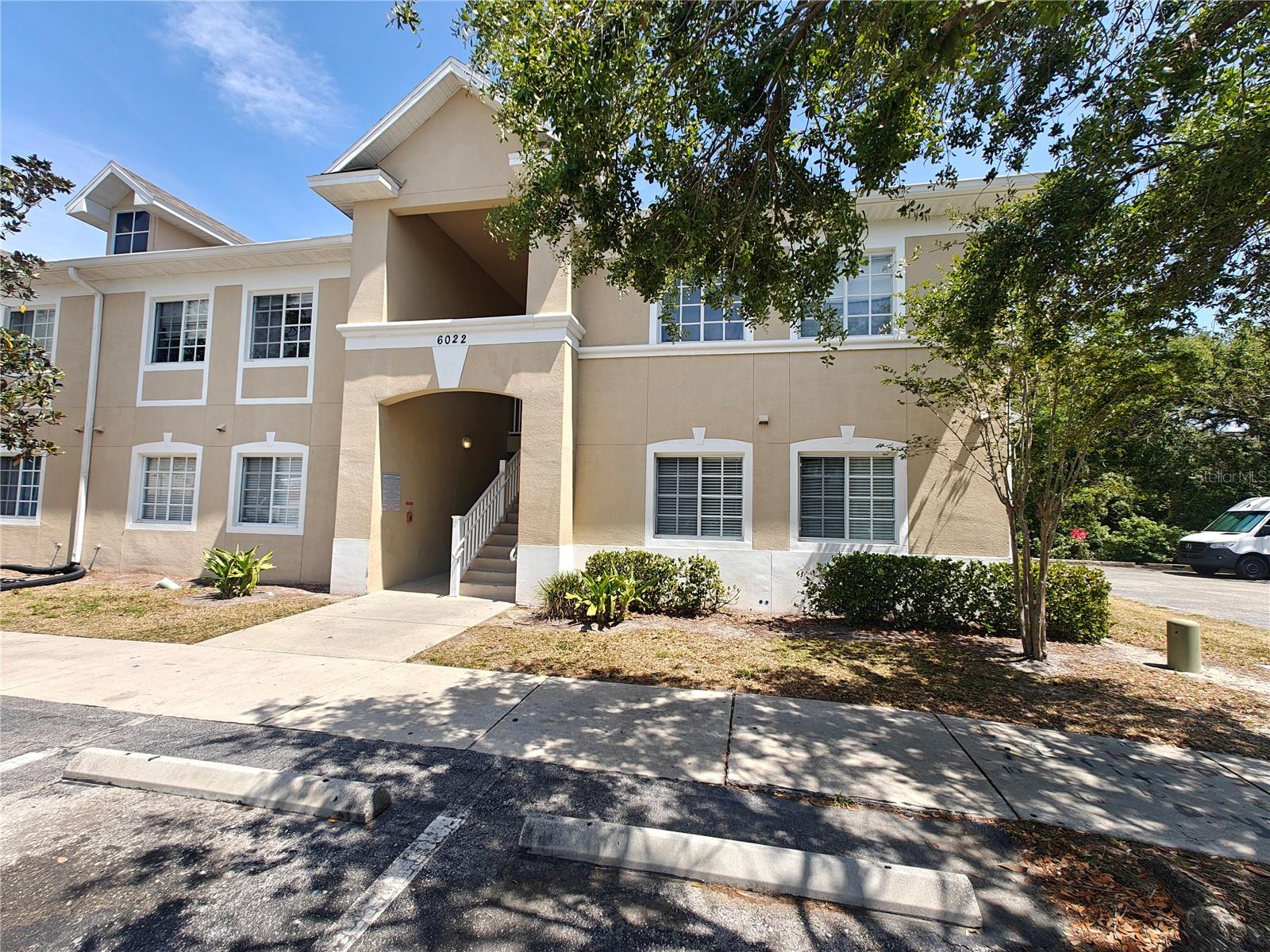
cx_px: 635
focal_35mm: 14
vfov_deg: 85.7
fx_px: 514
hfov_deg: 102.1
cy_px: 476
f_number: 2.2
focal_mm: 2.62
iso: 64
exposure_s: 1/1069
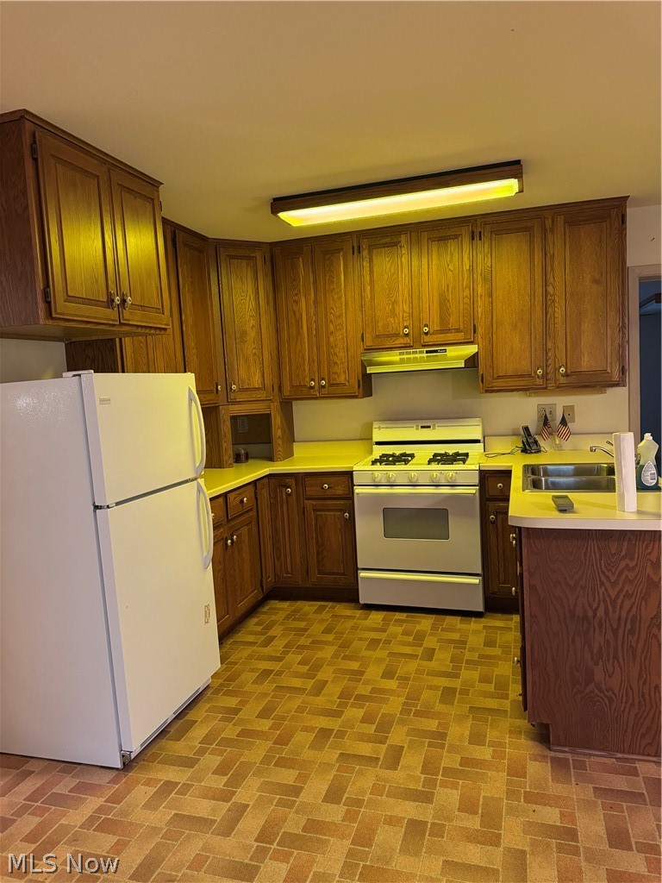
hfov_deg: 56.8
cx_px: 331
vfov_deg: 71.6
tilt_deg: -5.0
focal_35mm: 24
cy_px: 442
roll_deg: +3.3
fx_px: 612
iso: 640
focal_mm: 6.76
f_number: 1.78
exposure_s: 1/40
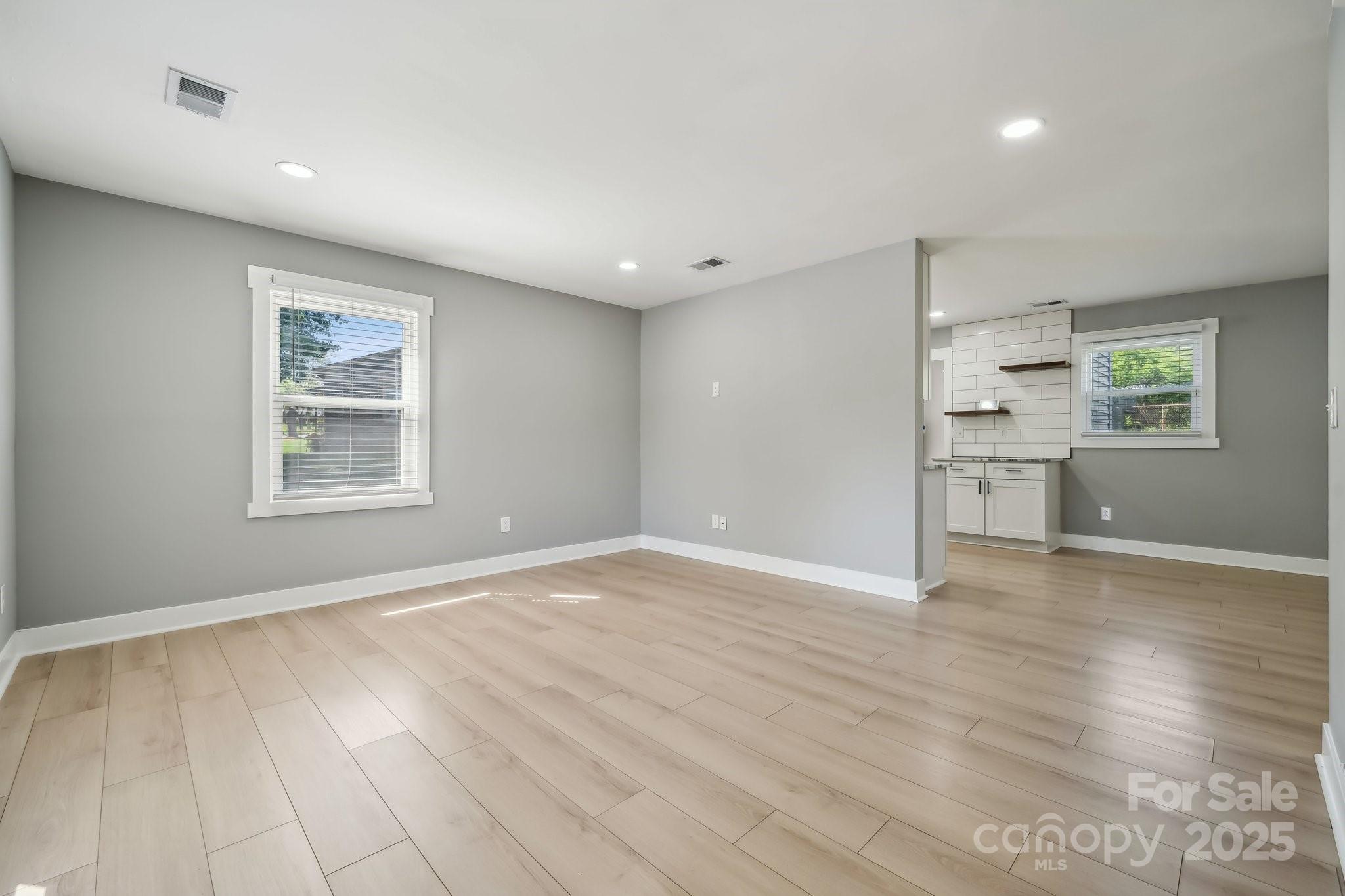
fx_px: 523
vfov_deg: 81.2
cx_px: 672
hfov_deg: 104.3
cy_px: 448
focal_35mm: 14
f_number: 7.1
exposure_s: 1/50
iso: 160
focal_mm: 14
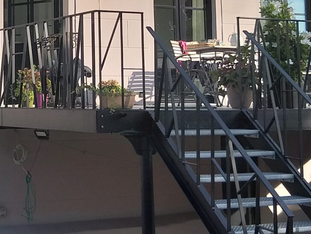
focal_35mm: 91
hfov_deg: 21.1
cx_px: 35
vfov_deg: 15.9
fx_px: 818
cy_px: 1
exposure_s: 1/1409
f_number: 1.7
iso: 40
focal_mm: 3.93
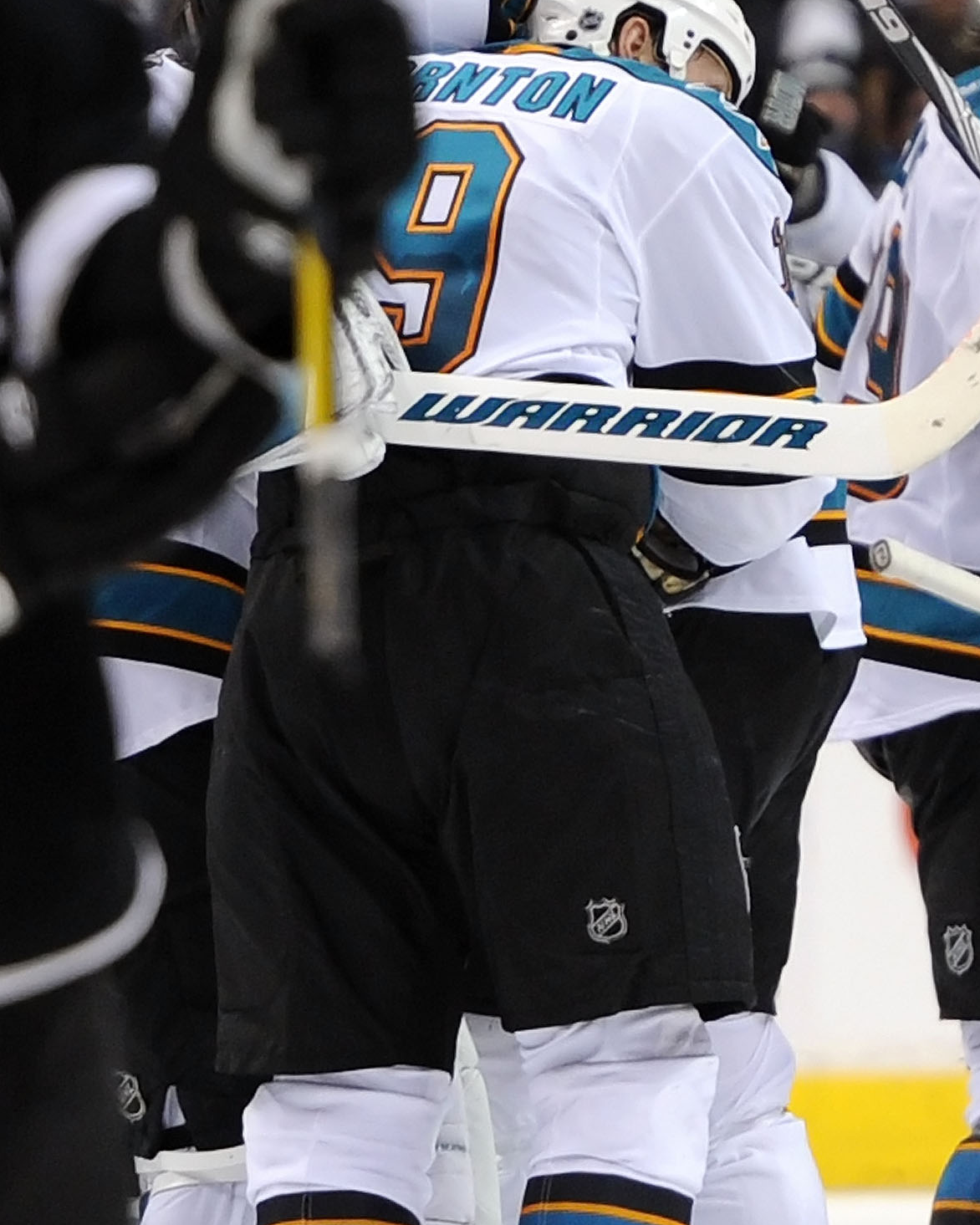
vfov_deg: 3.6
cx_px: 1029
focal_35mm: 545
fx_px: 19759
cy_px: 625
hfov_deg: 2.8
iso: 2000
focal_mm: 200
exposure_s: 1/1000
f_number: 3.2
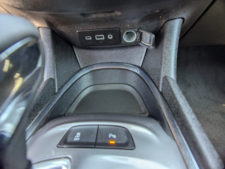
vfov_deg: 56.8
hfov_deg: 71.6
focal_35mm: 24
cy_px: 84
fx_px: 156
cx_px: 112
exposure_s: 1/86.2
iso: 142
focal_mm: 6.81
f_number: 1.85
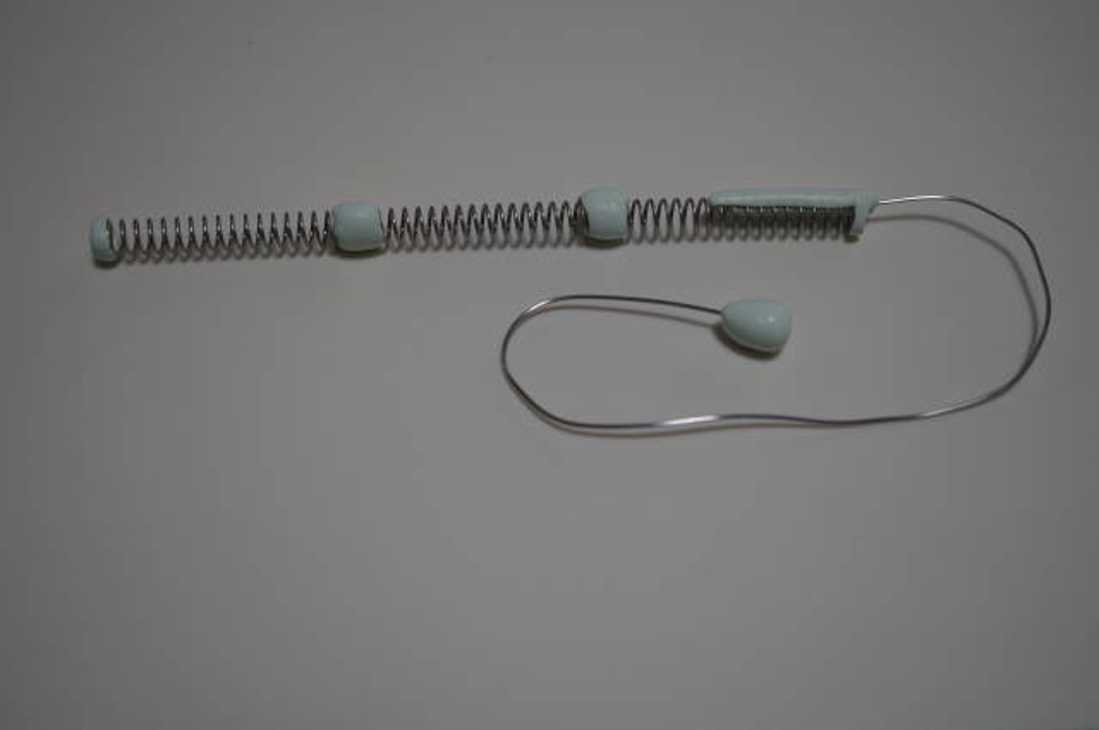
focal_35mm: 45
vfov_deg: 29.8
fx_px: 1372
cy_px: 365
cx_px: 550
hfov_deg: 43.7
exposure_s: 1/160
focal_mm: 30
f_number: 4
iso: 500
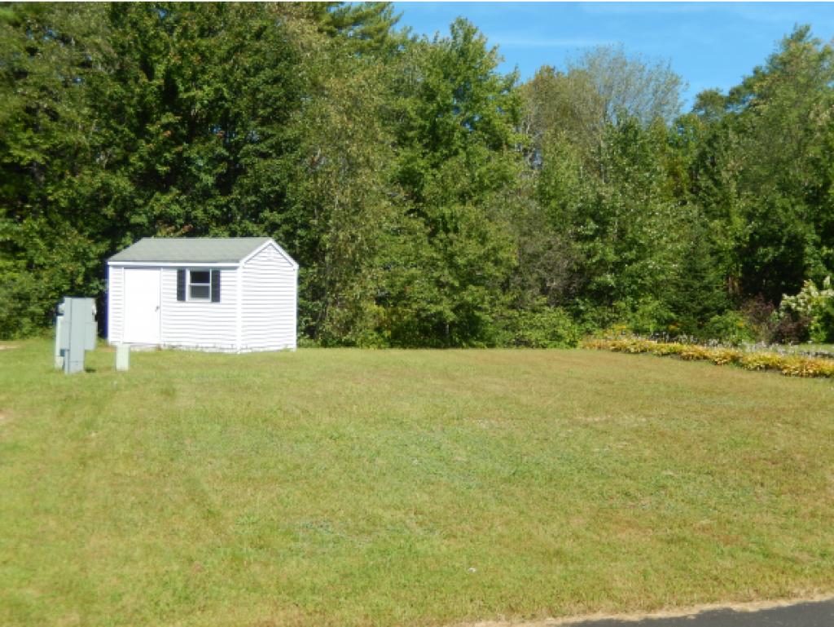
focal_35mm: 36
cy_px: 314
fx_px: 868
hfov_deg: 51.3
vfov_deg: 39.7
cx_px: 417
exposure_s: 1/800
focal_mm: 6.5
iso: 125
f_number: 4
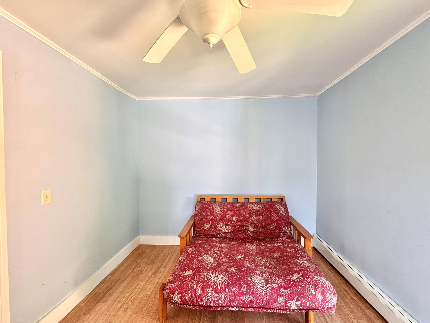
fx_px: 186
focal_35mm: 15
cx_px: 220
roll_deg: -0.4
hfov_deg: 98.1
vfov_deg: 81.8
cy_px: 163
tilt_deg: -2.3
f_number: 2.2
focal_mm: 2.22
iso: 200
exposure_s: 1/99
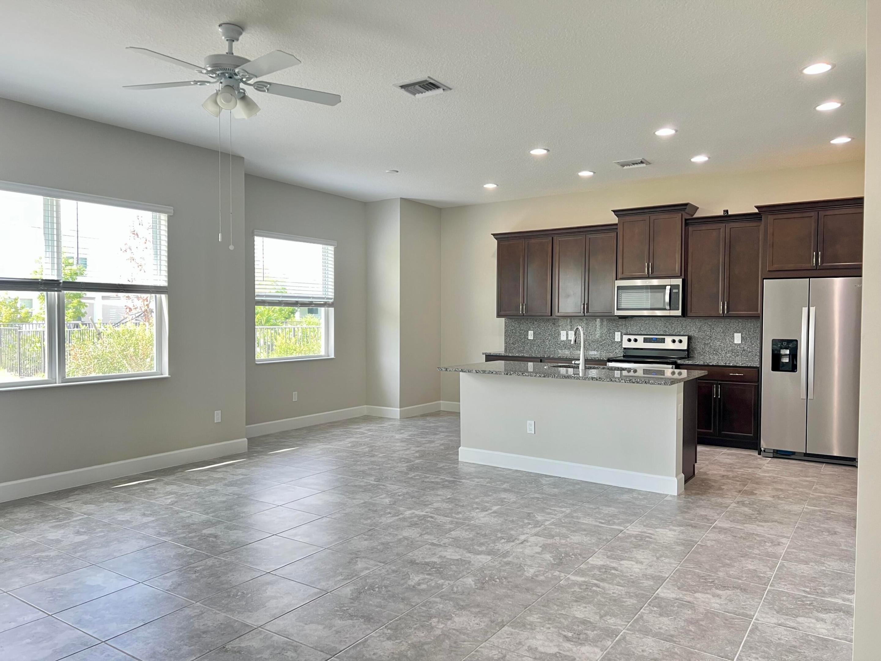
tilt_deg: -1.0
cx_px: 440
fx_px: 662
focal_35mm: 26
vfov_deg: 53.1
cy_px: 330
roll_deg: +0.1
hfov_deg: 67.3
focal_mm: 5.7
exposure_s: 1/60
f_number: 1.5
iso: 80
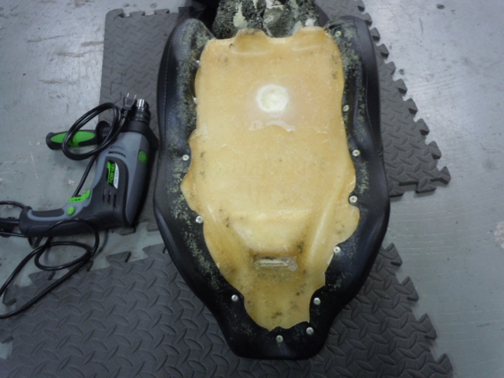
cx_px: 252
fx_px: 408
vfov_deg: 49.7
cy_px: 189
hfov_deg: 63.4
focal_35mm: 28
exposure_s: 1/25
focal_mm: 5
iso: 400
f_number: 3.7
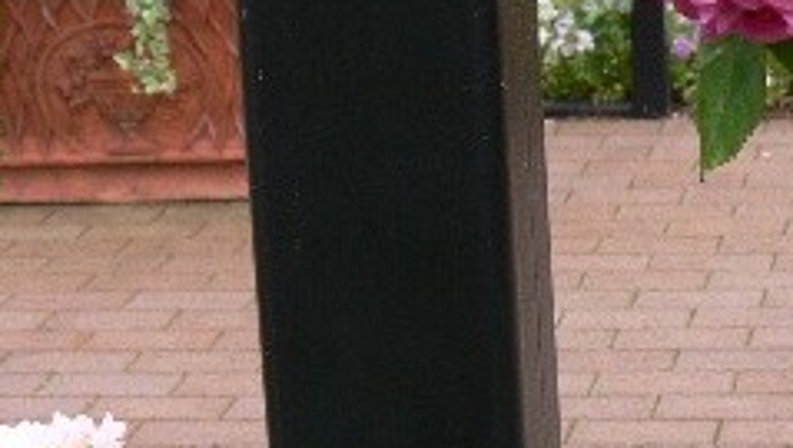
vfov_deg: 9.0
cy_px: -63
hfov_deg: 15.6
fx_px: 2820
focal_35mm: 134
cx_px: 836
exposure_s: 1/125
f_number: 5.6
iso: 80
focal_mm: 9.8
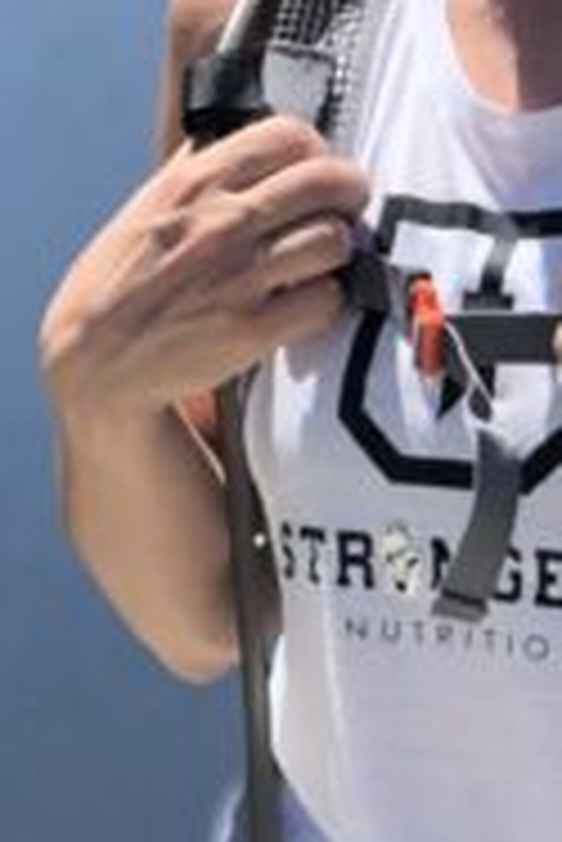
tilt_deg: -10.7
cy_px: -86
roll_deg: +1.7
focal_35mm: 222
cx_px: -108
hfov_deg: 6.2
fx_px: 5189
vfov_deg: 9.2
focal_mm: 6
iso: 16
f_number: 2.4
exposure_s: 1/500
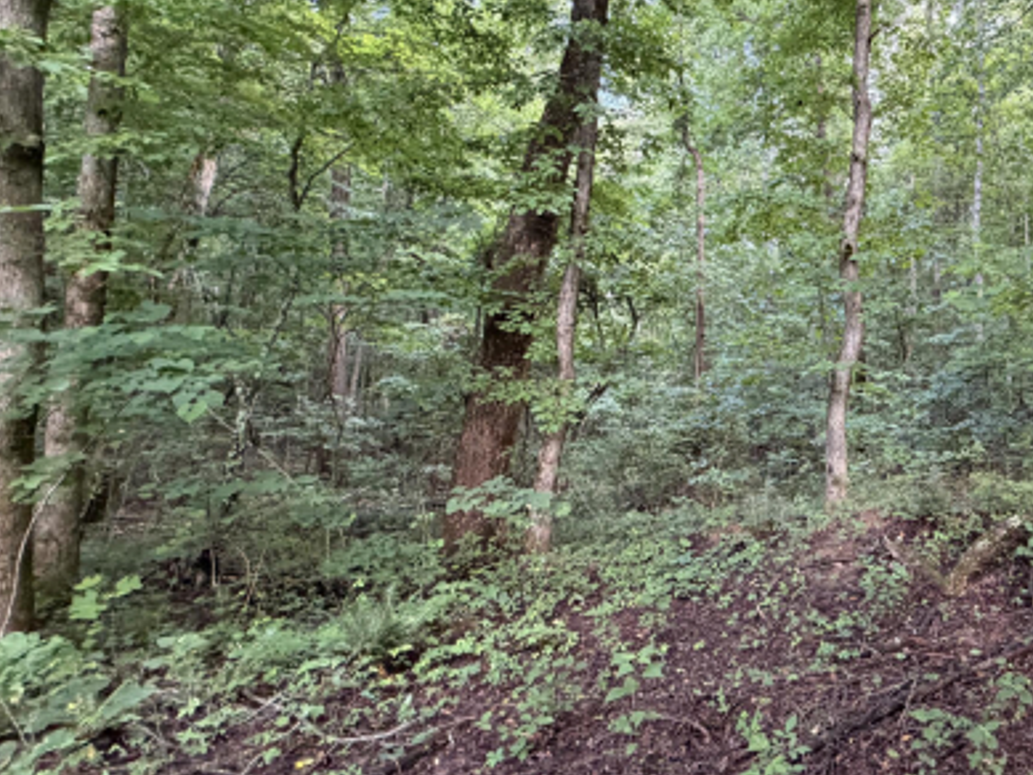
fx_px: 716
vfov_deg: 56.6
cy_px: 329
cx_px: 840
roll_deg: -1.0
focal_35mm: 24
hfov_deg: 64.6
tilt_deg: +2.1
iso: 400
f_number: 2.2
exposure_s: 1/60
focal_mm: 2.22
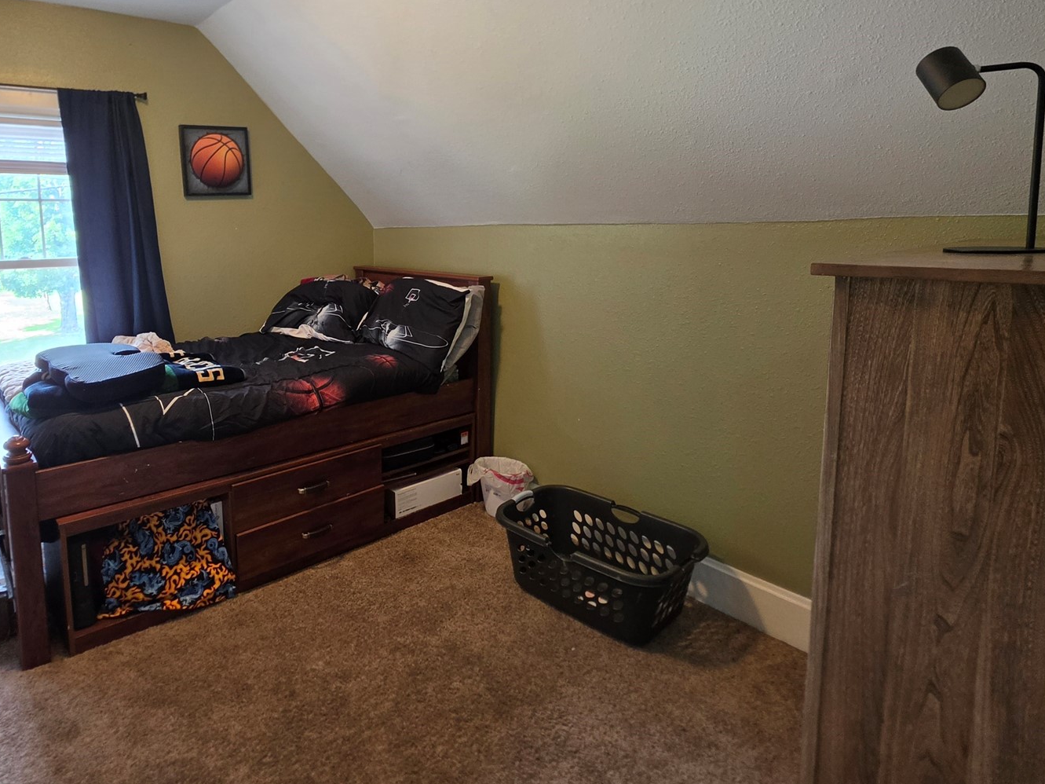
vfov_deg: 65.5
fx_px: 604
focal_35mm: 20
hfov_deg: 80.2
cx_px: 390
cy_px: 324
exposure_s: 1/60
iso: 160
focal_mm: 2.2
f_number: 1.9
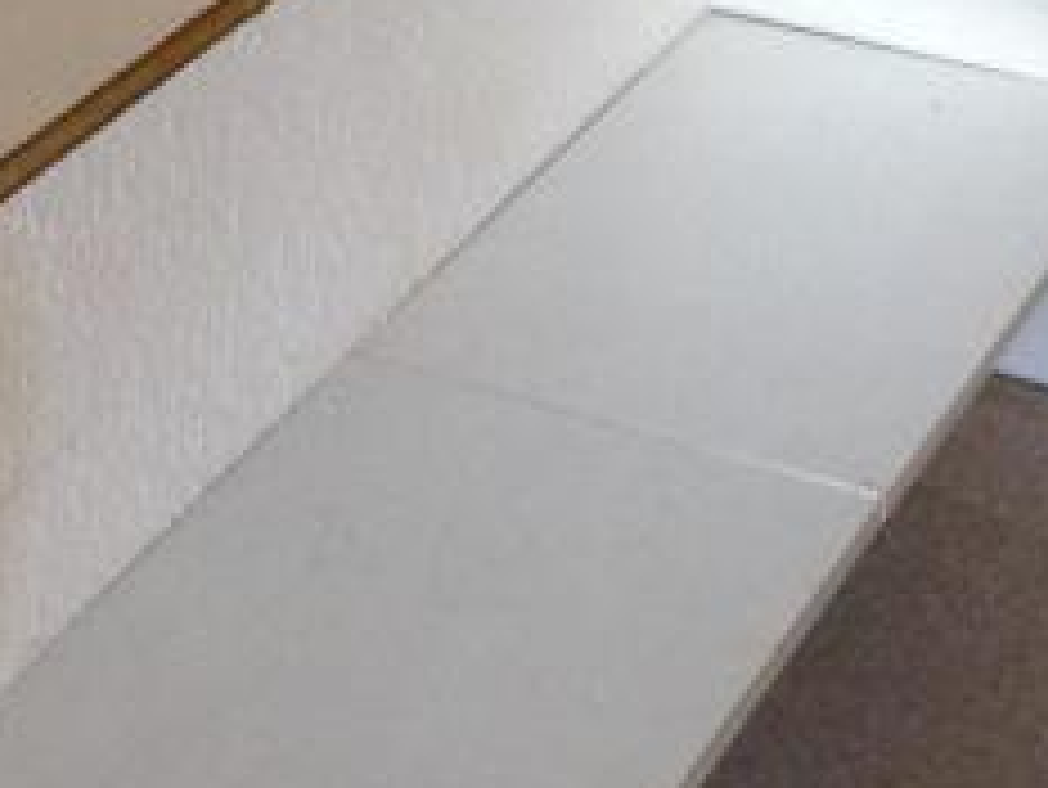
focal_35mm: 145
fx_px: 4392
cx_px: -225
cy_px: -702
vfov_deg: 9.6
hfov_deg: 13.2
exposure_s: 1/20
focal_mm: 4.13
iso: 125
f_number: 2.4
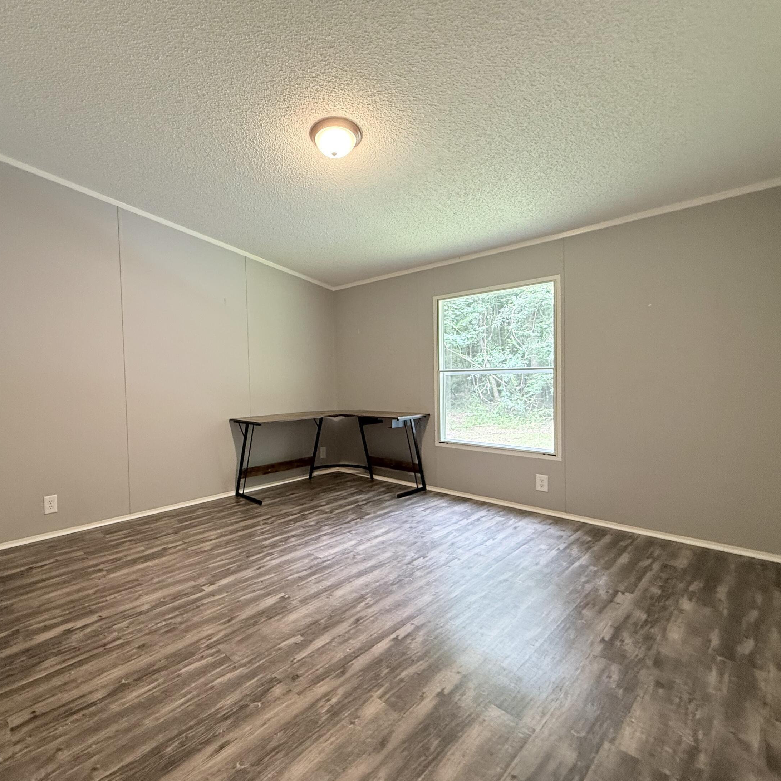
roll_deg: +1.1
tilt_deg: -2.1
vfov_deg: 84.0
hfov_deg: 82.2
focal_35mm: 17
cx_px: 286
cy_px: 390
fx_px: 434
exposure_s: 1/60
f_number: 2.2
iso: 320
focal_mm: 2.22
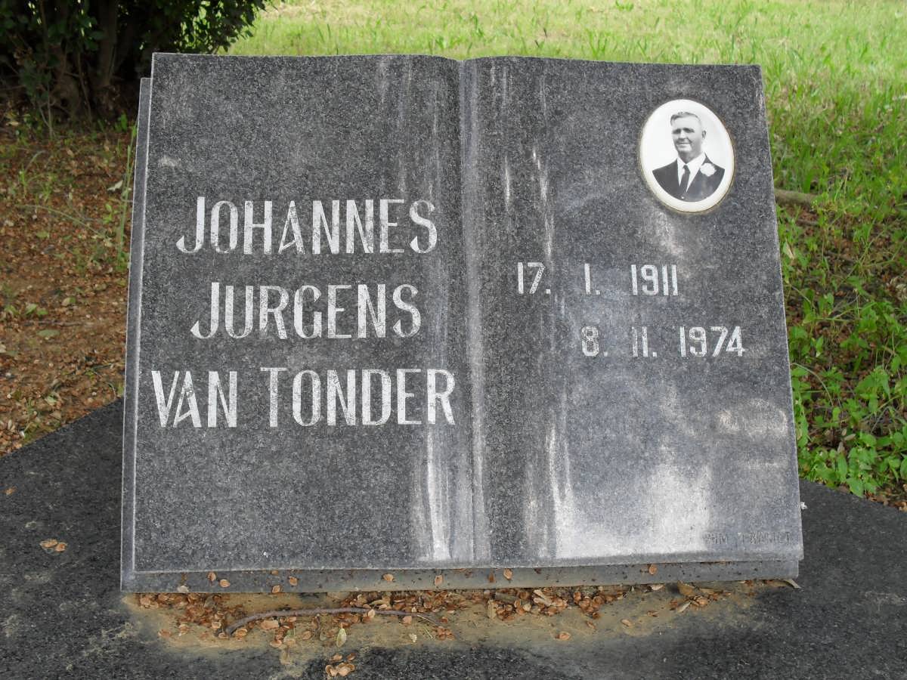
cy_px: 340
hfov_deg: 44.8
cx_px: 454
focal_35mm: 42
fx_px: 1100
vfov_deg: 34.3
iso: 100
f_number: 3.6
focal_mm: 7.5
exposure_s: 1/125
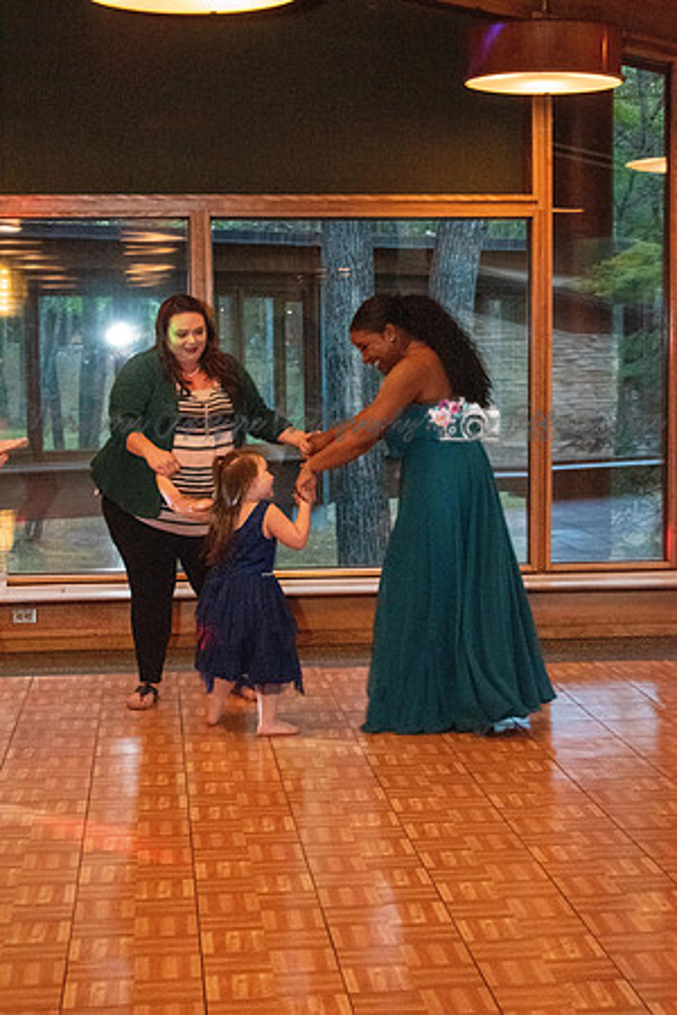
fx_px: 1777
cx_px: 338
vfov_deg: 31.9
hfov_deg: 21.6
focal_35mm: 63
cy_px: 508
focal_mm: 42
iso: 6400
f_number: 5
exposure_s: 1/60
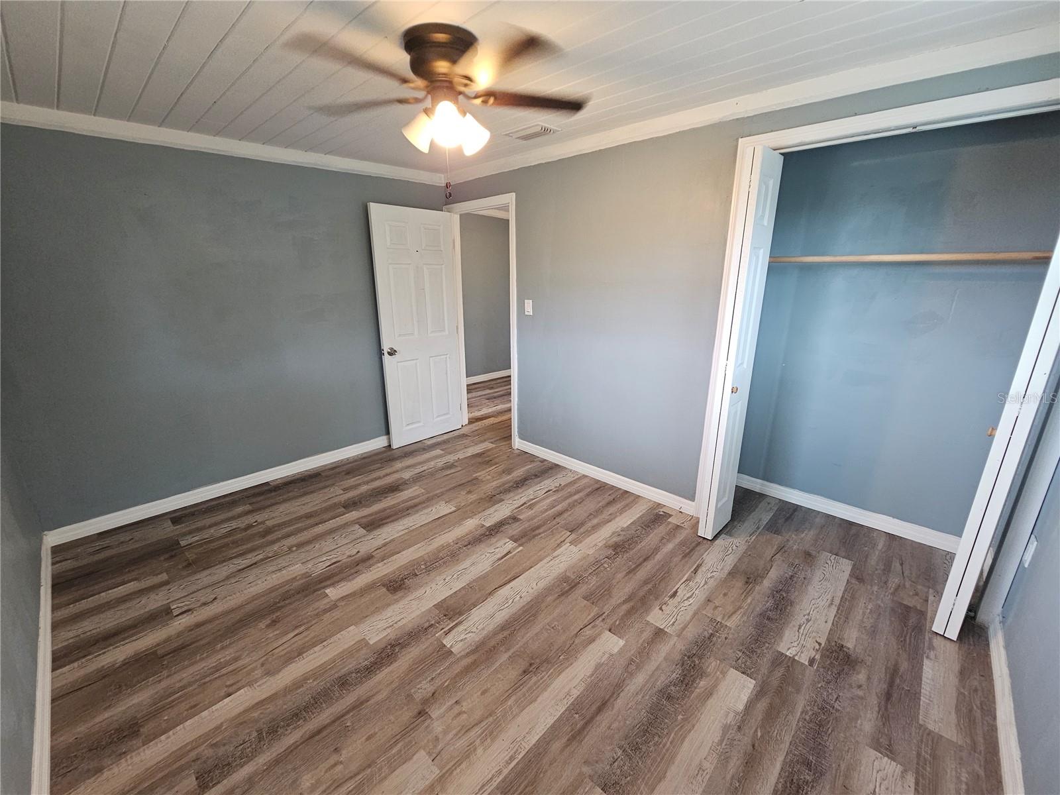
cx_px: 530
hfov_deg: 106.2
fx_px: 398
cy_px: 398
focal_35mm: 13
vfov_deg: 89.9
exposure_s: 1/60
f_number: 2.2
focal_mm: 2.2
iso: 250
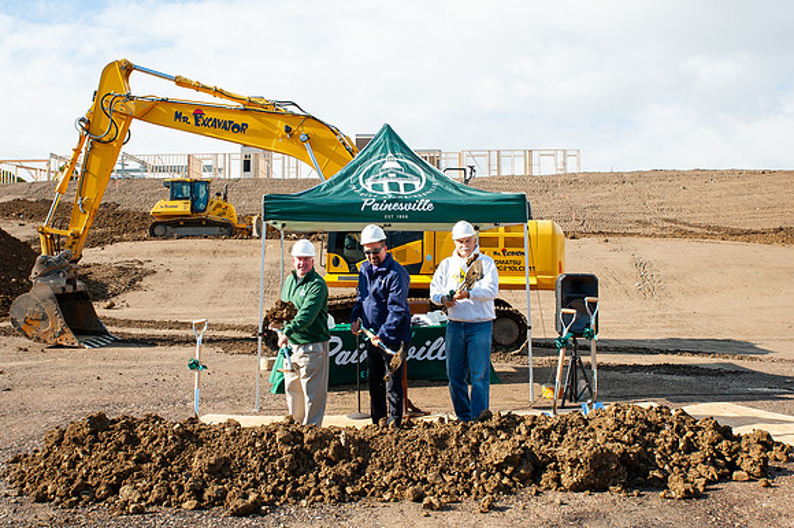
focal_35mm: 36
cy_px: 250
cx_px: 417
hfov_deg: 53.1
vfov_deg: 36.8
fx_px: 794
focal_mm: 32
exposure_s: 1/200
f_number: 16
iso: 400
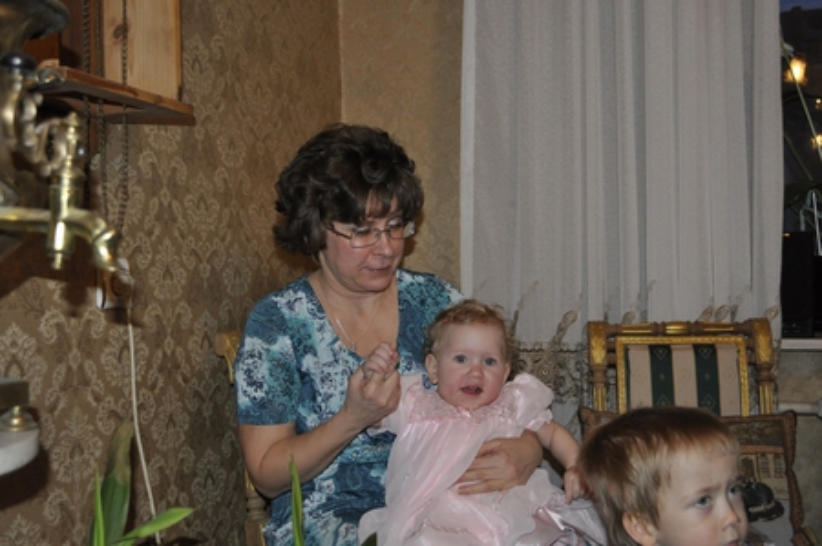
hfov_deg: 49.6
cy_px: 273
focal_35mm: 39
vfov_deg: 34.1
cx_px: 411
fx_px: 890
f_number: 4.2
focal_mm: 26
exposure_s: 1/60
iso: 800
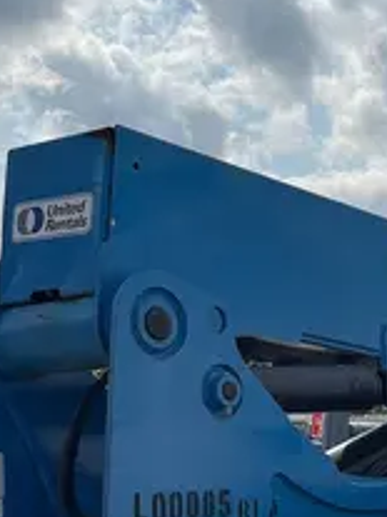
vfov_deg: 21.0
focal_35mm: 92
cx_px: 489
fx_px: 1373
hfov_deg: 15.4
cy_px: 441
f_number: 1.6
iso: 50
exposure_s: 1/11905
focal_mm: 5.1
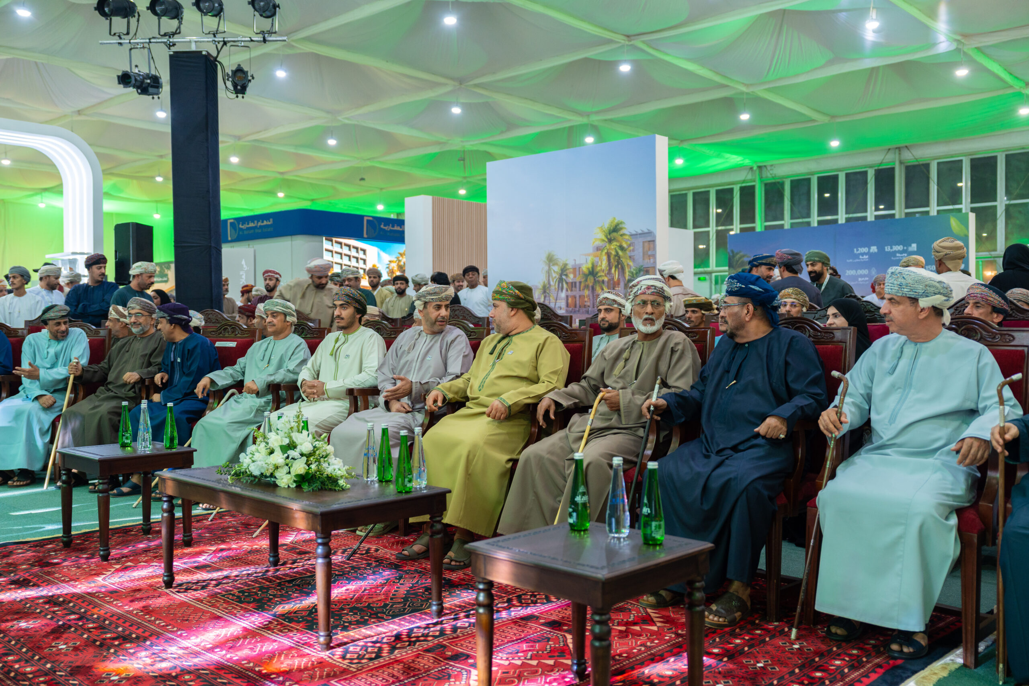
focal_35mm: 33
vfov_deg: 40.0
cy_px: 343
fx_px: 943
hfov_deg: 57.2
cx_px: 514
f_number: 2.8
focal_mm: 33
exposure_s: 1/100
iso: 500
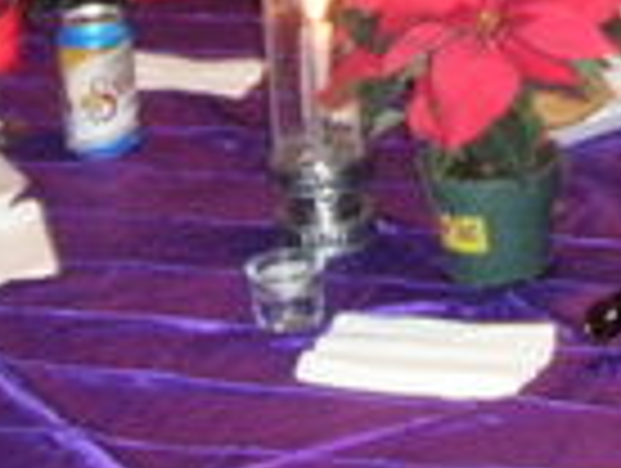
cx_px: 765
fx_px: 3163
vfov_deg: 8.0
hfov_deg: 11.0
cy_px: -486
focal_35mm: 176
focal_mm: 6.7
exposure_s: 1/30
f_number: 3.5
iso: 640
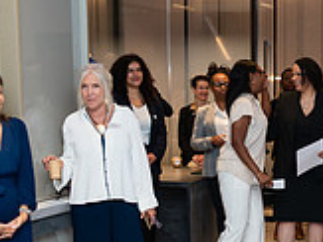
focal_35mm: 90
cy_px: 201
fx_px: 839
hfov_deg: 21.2
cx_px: 307
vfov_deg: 16.3
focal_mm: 24
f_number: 3.2
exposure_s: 1/160
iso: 400
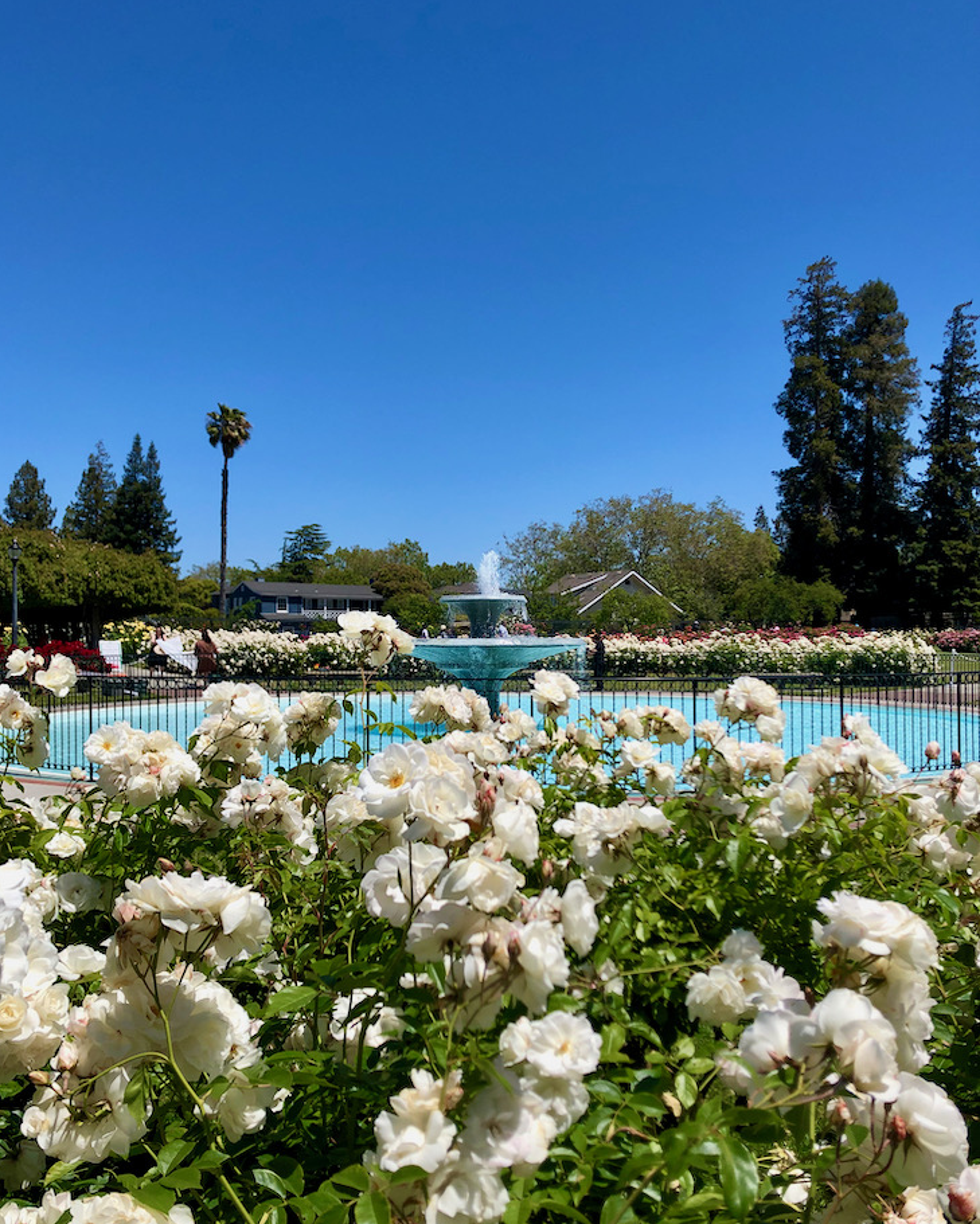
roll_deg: +2.2
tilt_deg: +0.4
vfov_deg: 58.7
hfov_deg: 48.5
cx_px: 477
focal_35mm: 30
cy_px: 648
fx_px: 1087
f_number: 1.8
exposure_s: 1/3040
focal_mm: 3.99
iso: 20
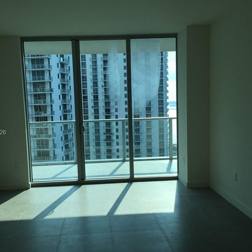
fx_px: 305
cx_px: 113
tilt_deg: -6.7
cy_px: 133
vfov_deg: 44.9
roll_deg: +1.8
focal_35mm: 37
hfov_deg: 44.9
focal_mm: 4.15
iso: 32
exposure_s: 1/1163
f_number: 2.2
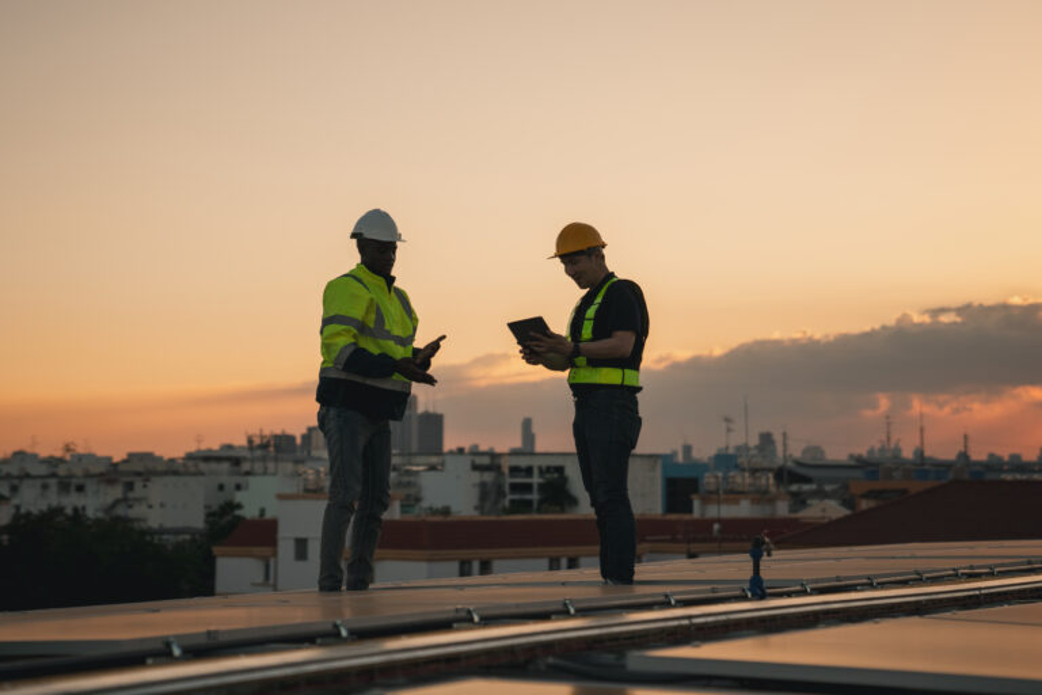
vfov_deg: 15.8
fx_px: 2502
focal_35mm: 86
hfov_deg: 23.5
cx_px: 521
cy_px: 266
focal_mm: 70
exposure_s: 1/5000
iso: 320
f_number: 2.8
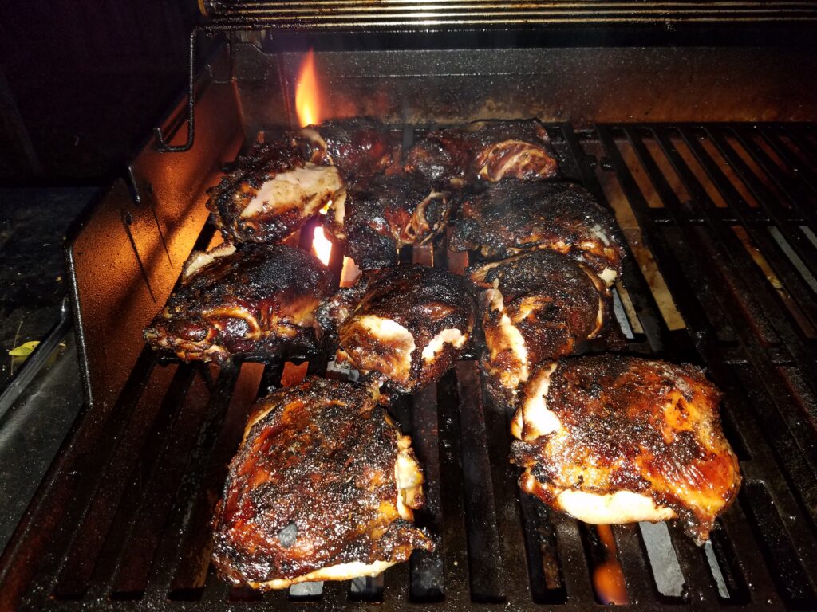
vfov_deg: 53.1
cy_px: 306
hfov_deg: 67.3
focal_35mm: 26
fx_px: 614
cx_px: 408
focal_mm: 4.2
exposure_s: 1/24
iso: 100
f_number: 1.7
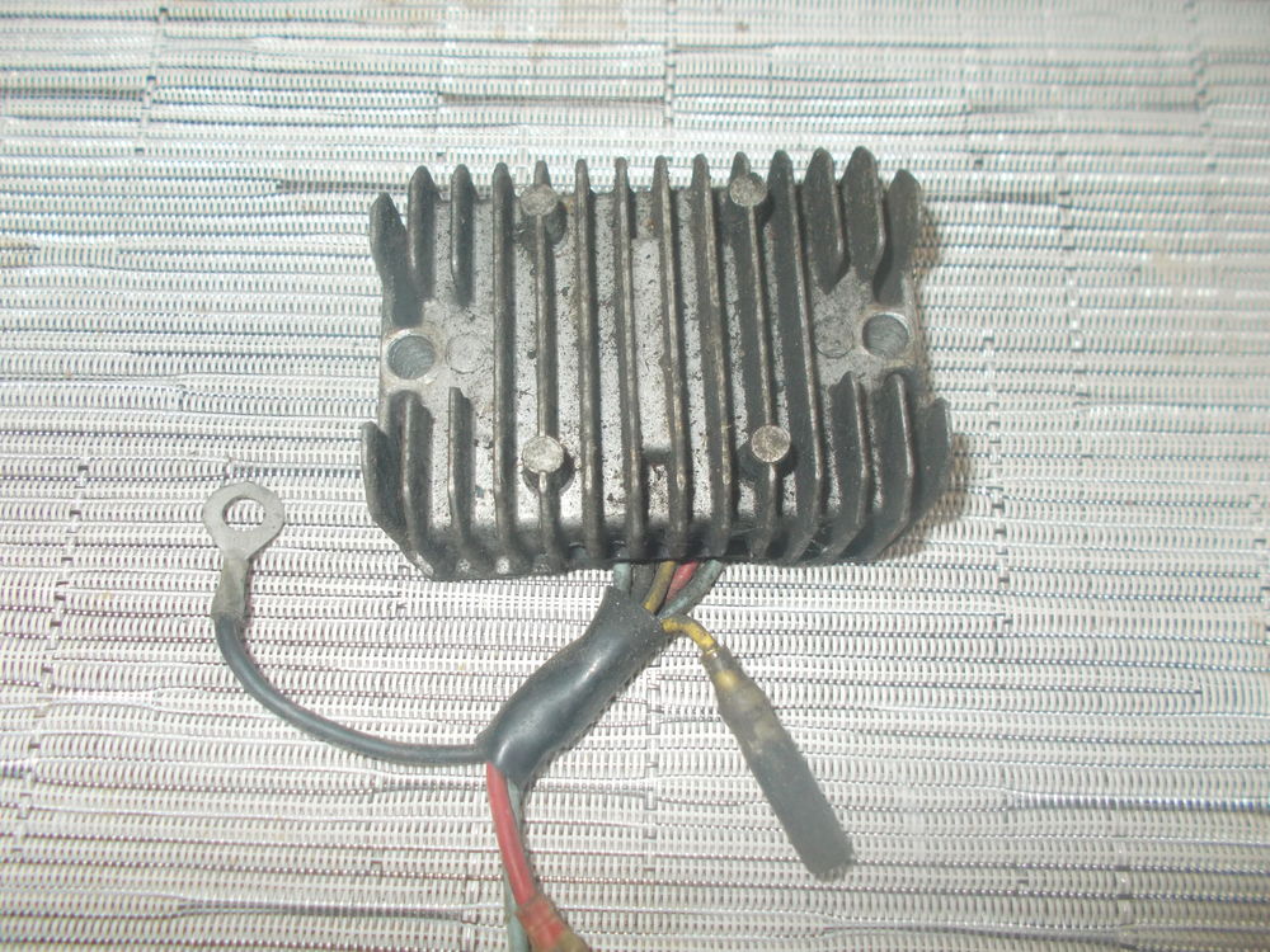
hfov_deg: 67.3
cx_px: 635
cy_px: 476
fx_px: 954
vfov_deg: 53.1
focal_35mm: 26
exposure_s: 1/25
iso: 200
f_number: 3.2
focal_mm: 4.6
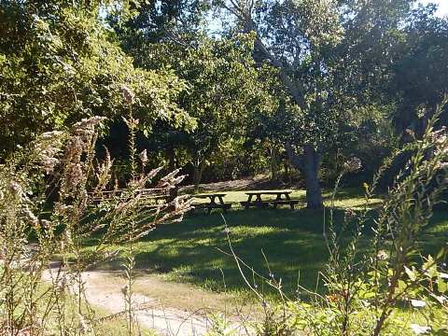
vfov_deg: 56.8
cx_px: 224
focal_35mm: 24
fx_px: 311
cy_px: 168
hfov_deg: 71.6
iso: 125
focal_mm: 4.3
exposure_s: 1/800
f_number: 2.8
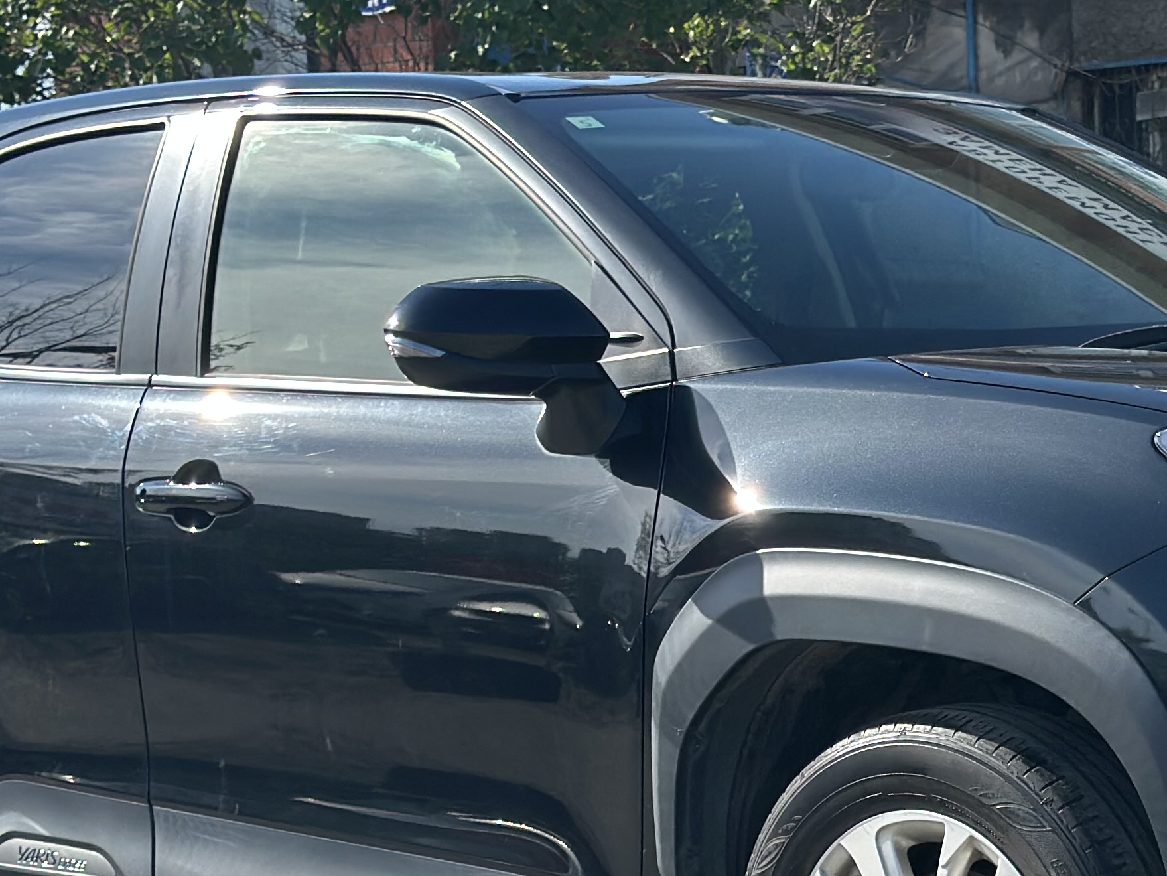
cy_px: 782
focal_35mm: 110
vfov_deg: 13.4
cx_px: 876
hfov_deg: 17.8
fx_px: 3709
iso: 100
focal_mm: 6.86
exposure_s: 1/2732
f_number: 1.78
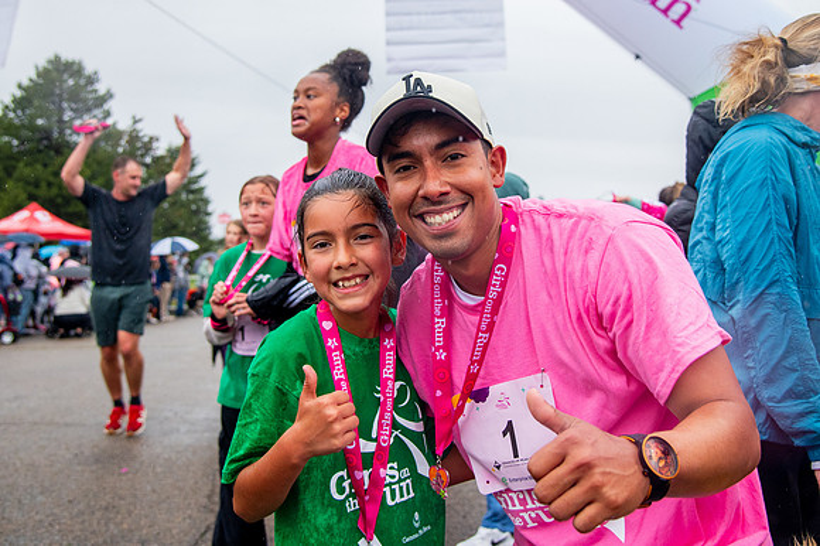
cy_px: 172
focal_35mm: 42
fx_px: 967
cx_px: 419
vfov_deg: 31.2
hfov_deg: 46.0
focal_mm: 31
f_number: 4
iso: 1600
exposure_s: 1/1600
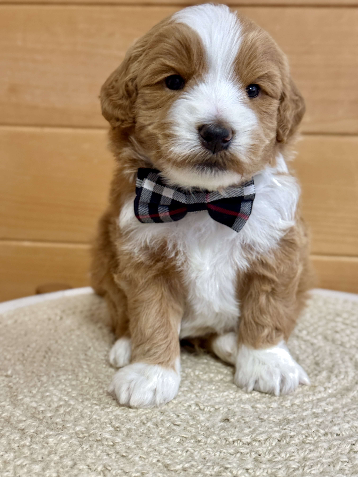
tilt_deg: -8.6
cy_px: 238
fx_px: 662
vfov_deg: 39.7
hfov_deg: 30.3
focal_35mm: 48
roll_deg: -0.8
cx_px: 179
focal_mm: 6.76
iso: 320
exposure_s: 1/40
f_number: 1.78
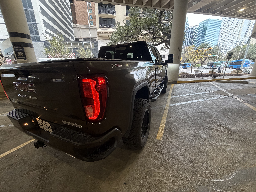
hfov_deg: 102.1
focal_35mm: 14
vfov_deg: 85.7
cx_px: 128
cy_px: 96
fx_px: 104
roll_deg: +1.1
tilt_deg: -16.4
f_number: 2.2
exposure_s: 1/105
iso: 320
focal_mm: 2.22
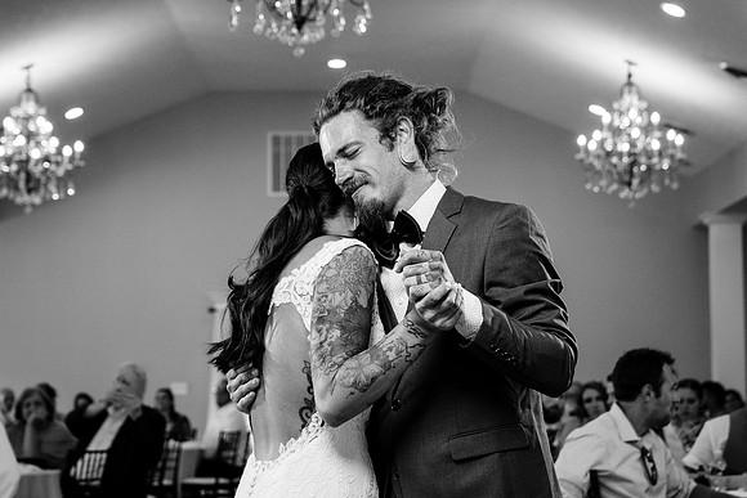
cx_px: 328
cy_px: 216
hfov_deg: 21.6
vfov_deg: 14.5
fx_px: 1957
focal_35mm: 94
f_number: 4
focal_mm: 58
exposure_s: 1/250
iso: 2000
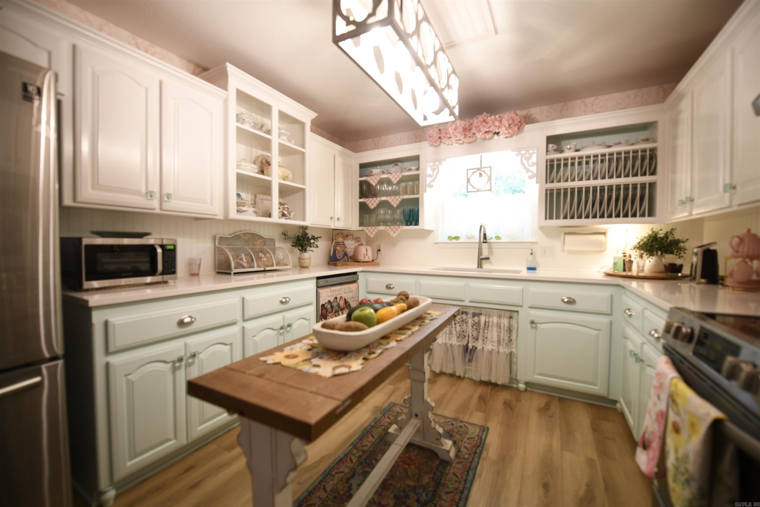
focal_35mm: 14
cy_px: 254
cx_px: 380
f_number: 2.8
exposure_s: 1/15
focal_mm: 14
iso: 200
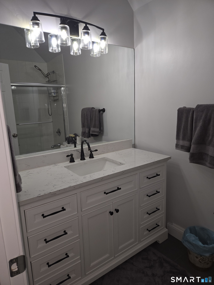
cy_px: 142
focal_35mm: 23
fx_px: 190
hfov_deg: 58.9
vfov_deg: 73.9
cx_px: 107
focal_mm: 5.4
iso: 40
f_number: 1.8
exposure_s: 1/60
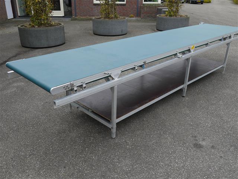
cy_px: 90
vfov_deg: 41.8
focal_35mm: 34
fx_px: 234
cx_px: 119
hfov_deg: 54.0
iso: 100
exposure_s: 1/200
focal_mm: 17
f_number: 6.3
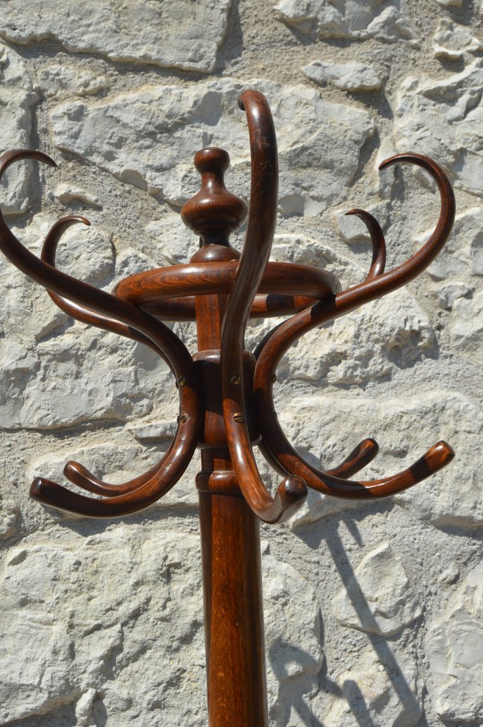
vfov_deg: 48.5
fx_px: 807
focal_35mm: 40
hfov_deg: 33.3
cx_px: 203
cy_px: 342
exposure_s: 1/320
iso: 100
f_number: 9
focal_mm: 22
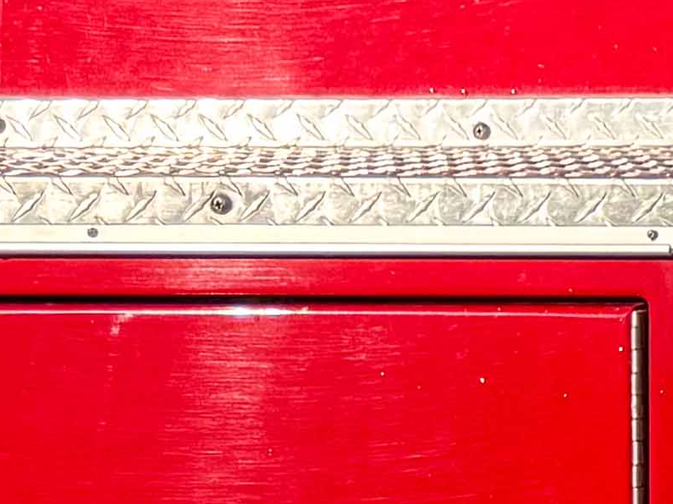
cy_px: -49
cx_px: 2271
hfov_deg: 8.6
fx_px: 3343
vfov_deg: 8.6
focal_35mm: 172
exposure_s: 1/3200
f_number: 1.8
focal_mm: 6.76
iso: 80
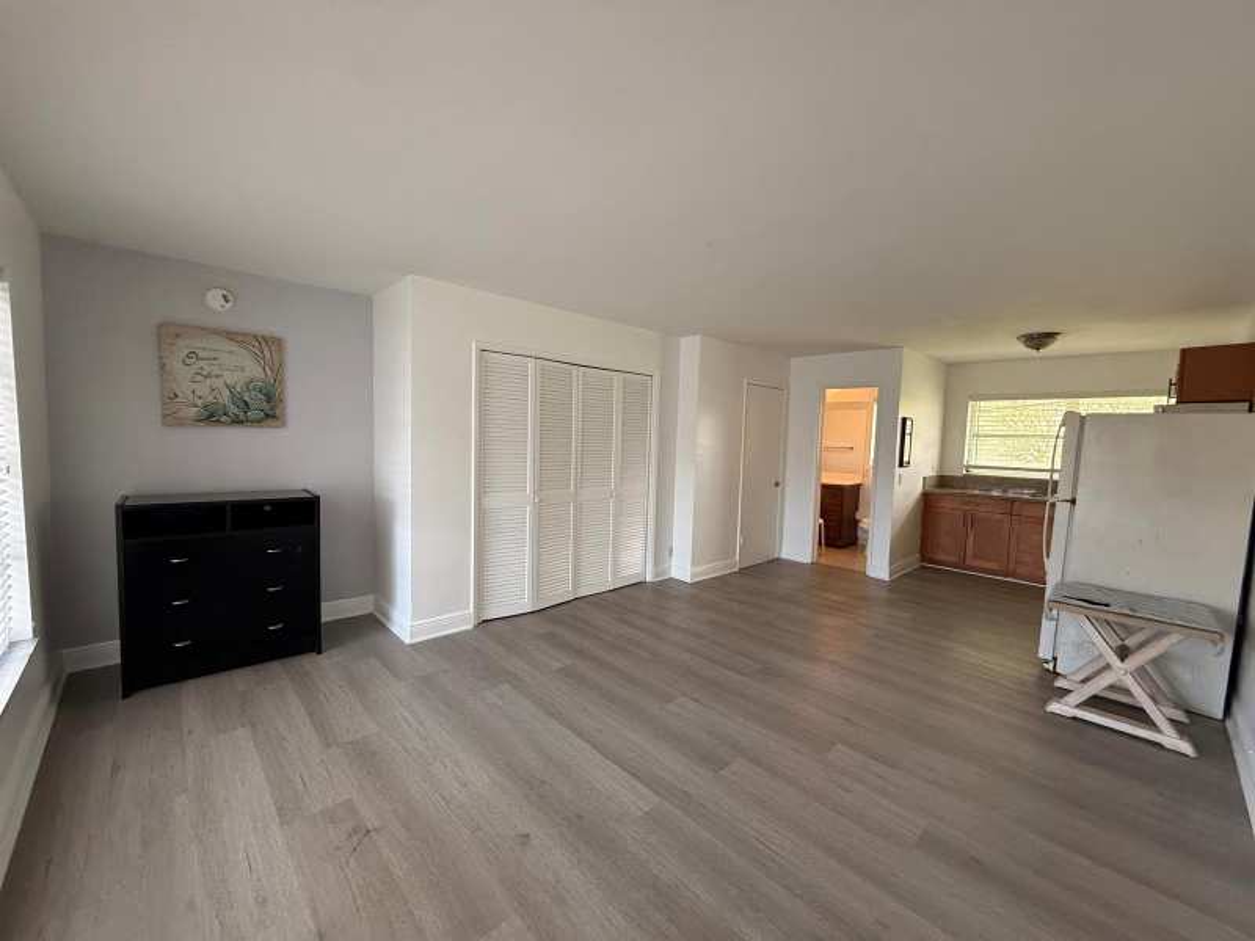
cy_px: 470
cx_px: 628
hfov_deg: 102.1
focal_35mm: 14
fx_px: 508
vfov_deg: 85.7
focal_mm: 2.22
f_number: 2.2
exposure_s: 1/120
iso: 320
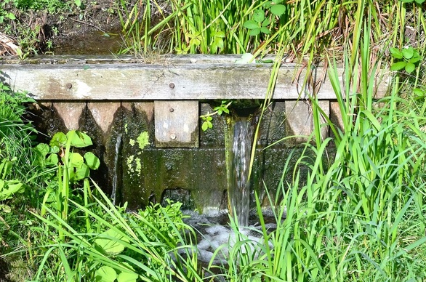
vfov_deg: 12.1
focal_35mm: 113
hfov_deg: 18.2
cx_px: 214
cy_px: 153
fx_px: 1331
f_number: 11
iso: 160
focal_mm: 55
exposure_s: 1/125
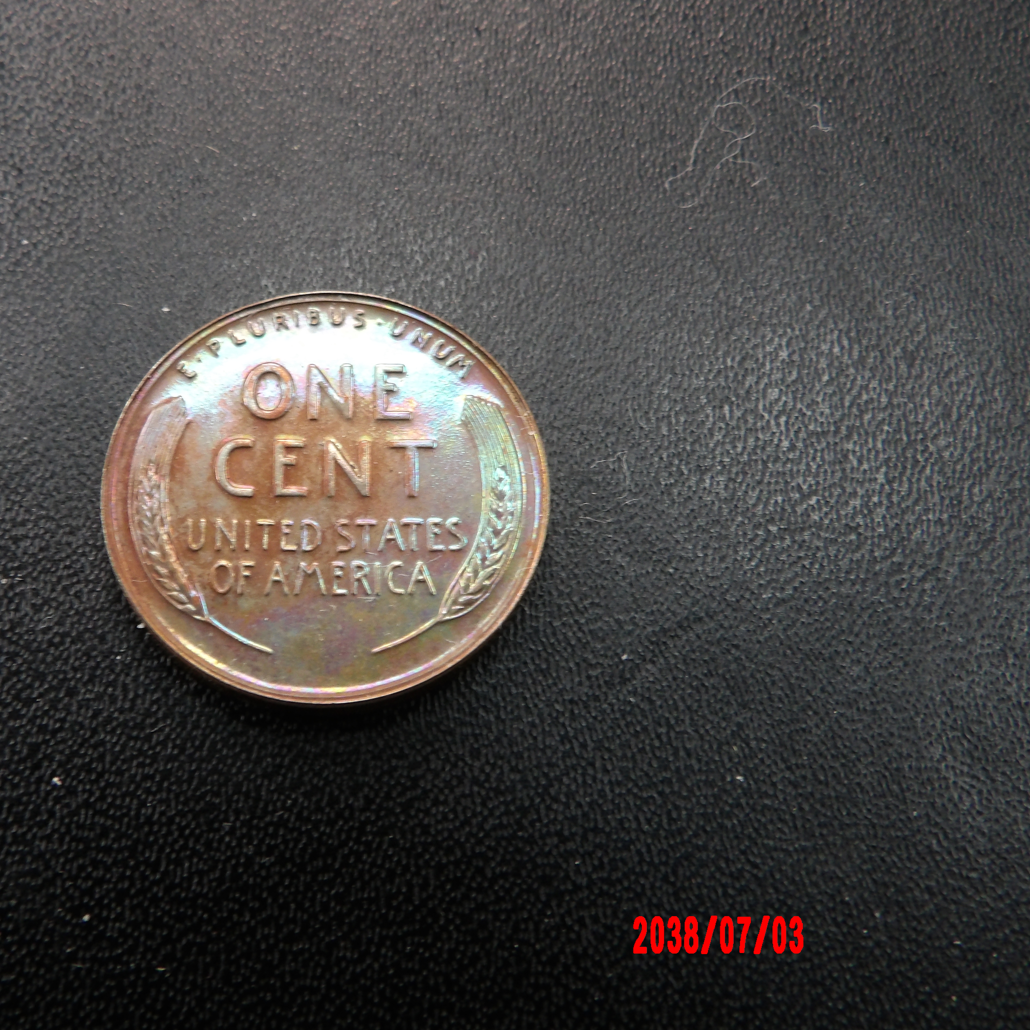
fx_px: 1380
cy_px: 525
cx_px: 351
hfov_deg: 40.5
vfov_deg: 40.9
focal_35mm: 41
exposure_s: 1/24
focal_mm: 6.2
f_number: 4.5
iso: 200
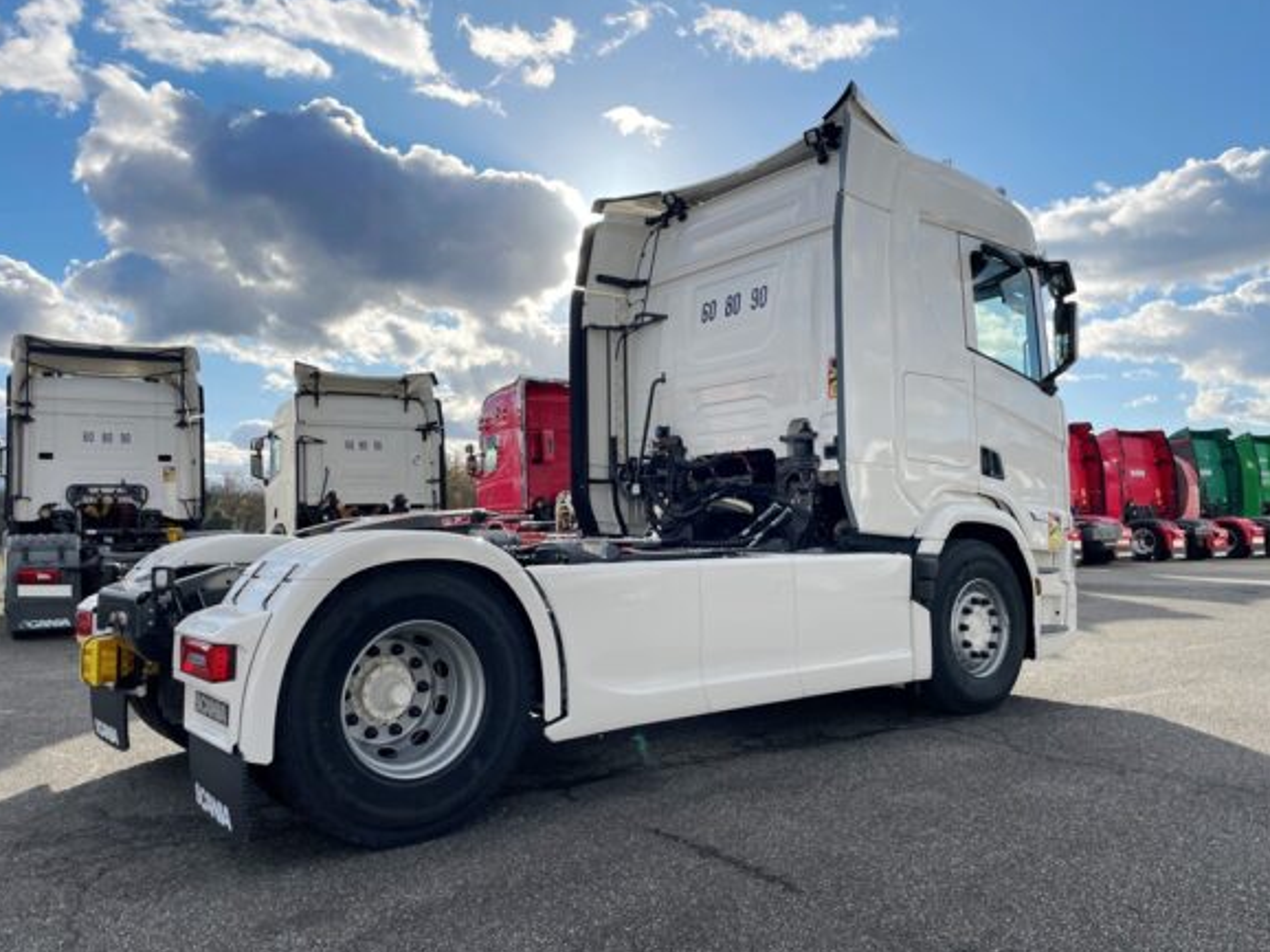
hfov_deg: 65.3
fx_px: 990
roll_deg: +1.3
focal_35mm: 27
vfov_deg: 51.3
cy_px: 473
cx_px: 617
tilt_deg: +1.7
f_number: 1.6
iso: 32
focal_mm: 4.2
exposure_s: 1/3610
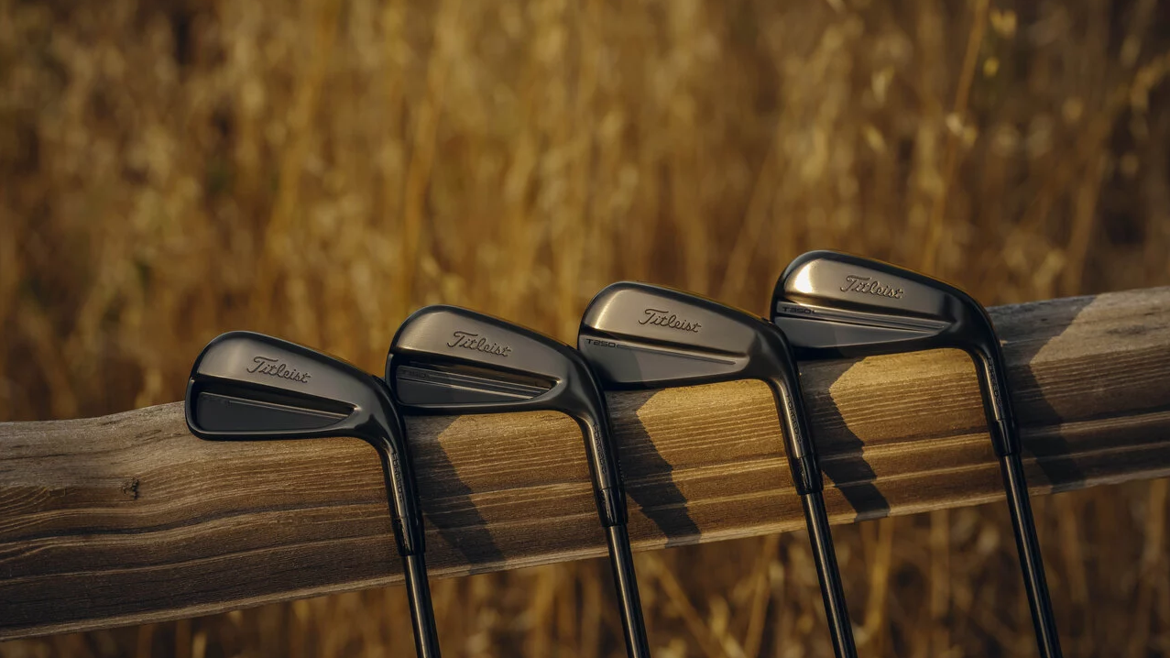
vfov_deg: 11.5
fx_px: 3257
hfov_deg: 20.4
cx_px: 585
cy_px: 351
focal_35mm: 105
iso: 200
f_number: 5
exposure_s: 1/640
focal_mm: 100
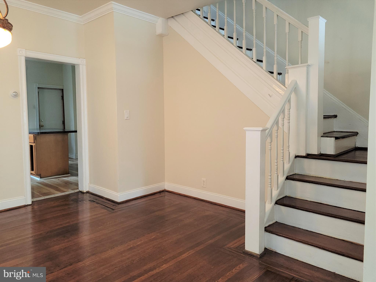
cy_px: 141
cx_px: 188
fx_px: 282
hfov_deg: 67.3
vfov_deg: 53.1
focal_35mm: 26
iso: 125
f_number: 1.8
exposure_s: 1/24
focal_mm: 5.4
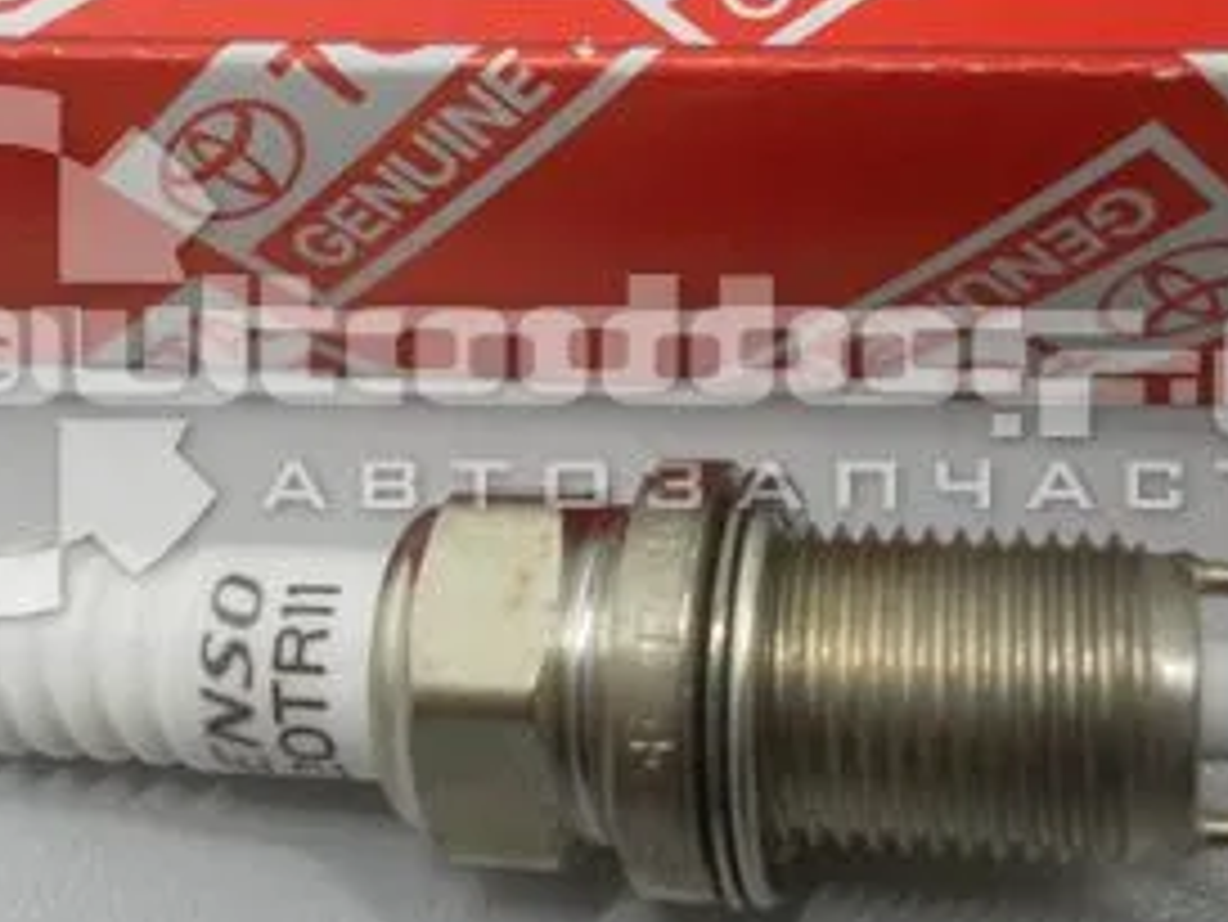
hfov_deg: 33.2
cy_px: 360
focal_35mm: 58
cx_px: 558
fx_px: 2058
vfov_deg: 25.2
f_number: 3.5
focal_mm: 5.8
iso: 400
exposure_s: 1/50
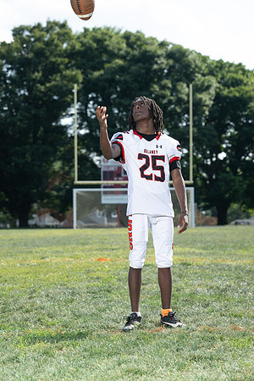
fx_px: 1111
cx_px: 127
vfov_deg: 19.5
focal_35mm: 105
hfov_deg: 13.0
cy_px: 190
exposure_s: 1/160
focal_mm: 105
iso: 80
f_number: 6.3
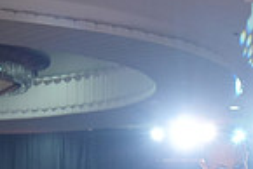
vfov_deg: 6.4
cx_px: 464
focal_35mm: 208
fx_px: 1463
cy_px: 328
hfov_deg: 9.4
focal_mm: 52
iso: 1600
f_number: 4
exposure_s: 1/400
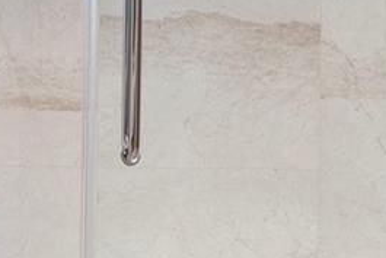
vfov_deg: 7.0
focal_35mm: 193
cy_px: -127
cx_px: 31
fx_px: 2070
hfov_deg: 10.6
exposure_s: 1/100
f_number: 8
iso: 320
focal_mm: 32
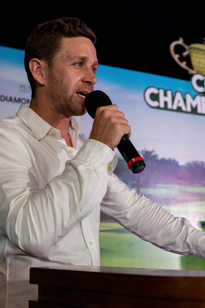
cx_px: 102
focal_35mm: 48
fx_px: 410
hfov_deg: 28.1
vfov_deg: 41.1
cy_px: 154
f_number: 6.3
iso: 1100
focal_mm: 48
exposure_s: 1/200
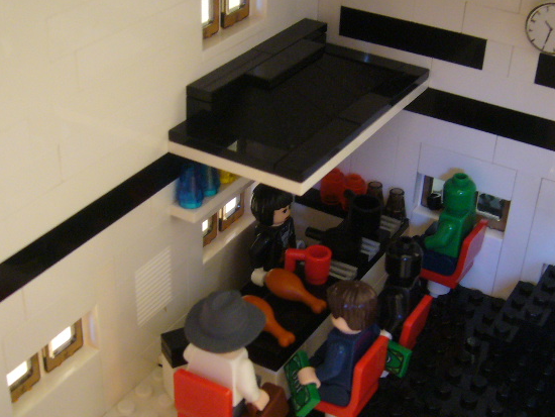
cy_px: 231
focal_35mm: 57
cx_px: 281
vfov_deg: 25.7
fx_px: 914
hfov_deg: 33.8
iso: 200
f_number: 2.9
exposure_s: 1/8
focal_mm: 6
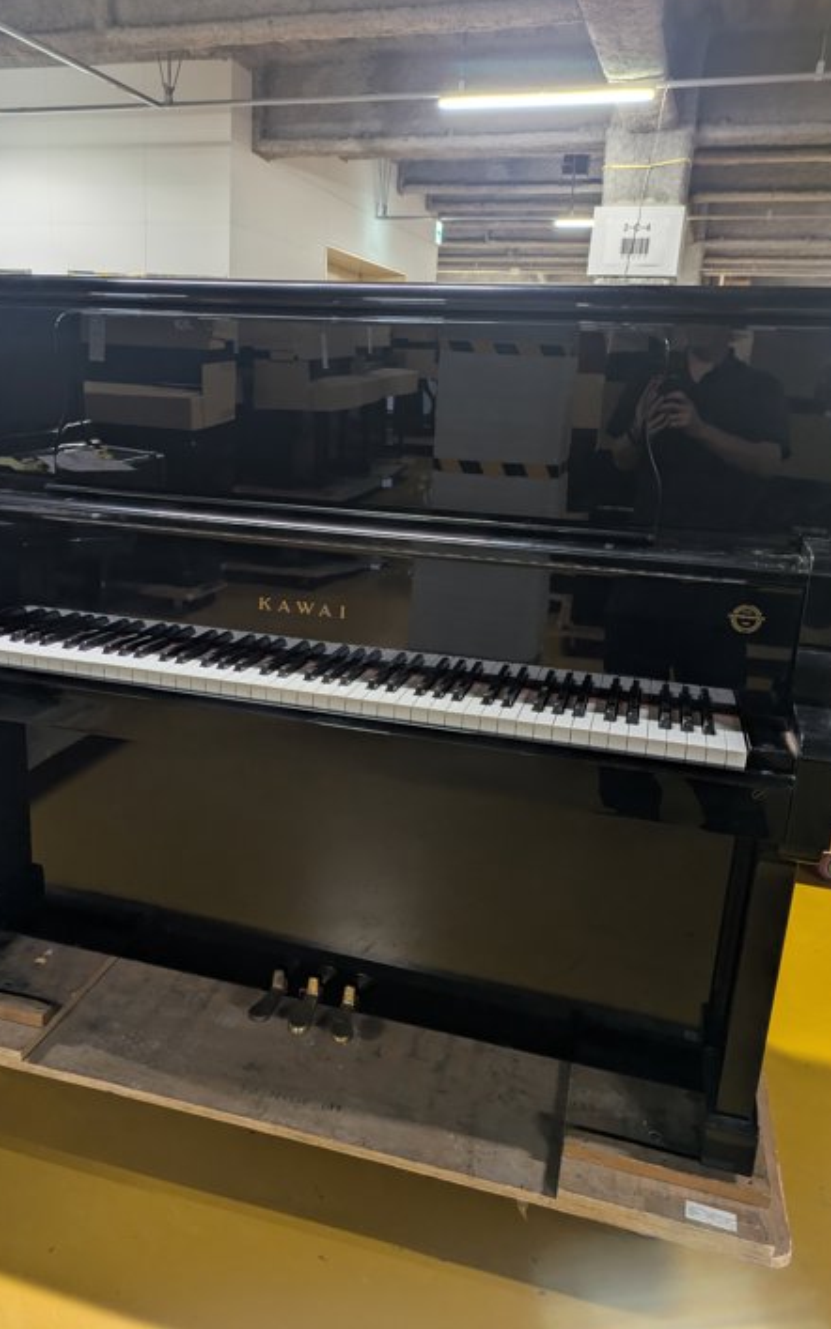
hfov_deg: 45.8
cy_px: 654
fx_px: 978
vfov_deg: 68.4
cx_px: 345
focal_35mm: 27
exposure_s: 1/33.3
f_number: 1.89
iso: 131
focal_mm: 5.43
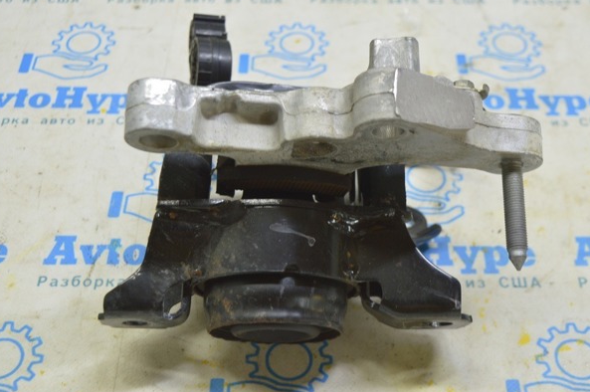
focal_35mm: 55
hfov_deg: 36.3
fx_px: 900
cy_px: 196
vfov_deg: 24.6
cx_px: 305
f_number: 5.6
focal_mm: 34
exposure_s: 1/20
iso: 400
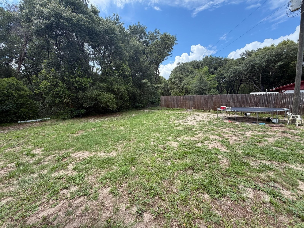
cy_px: 114
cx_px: 152
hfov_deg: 102.1
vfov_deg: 85.7
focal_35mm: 14
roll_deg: +0.1
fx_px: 123
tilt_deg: -6.0
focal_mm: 2.22
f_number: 2.2
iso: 40
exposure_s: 1/602
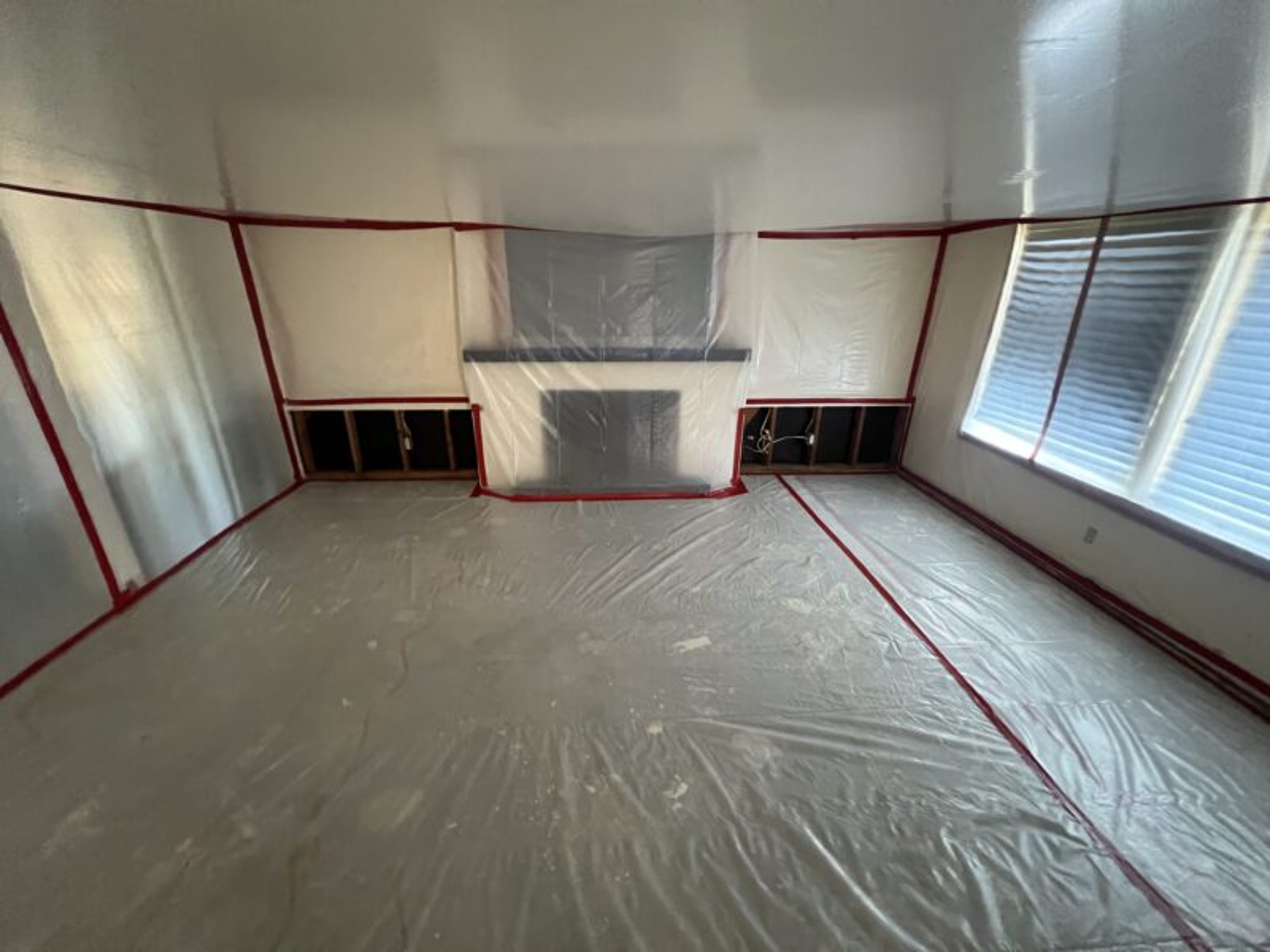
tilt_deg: -21.4
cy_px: 476
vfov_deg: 89.9
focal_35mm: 13
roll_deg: -1.5
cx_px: 635
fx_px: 477
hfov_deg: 106.2
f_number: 1.8
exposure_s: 1/45
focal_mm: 1.57
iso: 1000
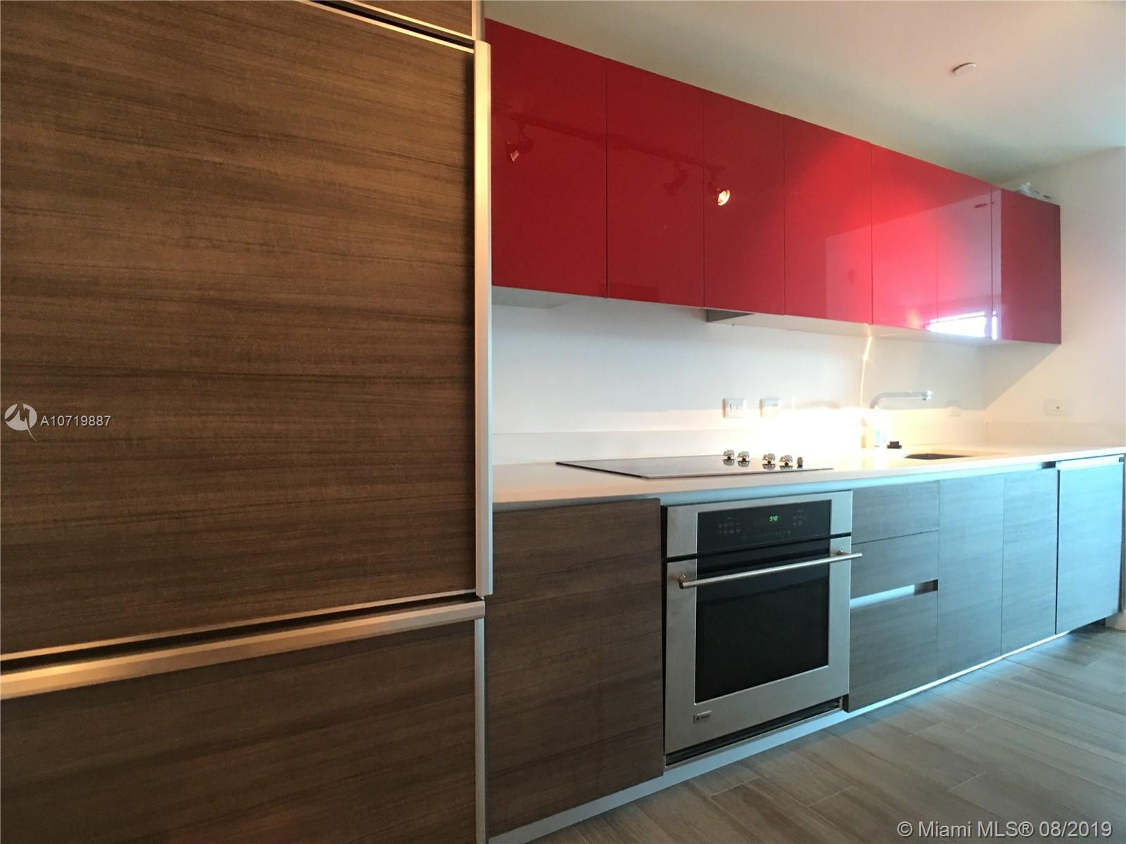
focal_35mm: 29
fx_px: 943
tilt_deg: +0.4
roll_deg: +0.4
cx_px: 563
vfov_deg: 48.2
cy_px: 422
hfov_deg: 61.7
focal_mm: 4.15
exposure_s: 1/15
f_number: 2.2
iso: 80
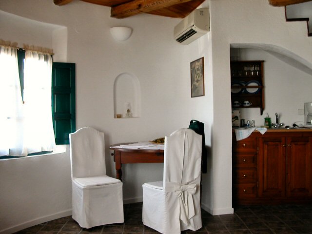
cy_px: 117
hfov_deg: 50.1
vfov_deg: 38.7
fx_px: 333
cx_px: 156
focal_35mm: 37
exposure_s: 1/54.9
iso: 100
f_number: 2.7
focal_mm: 5.6
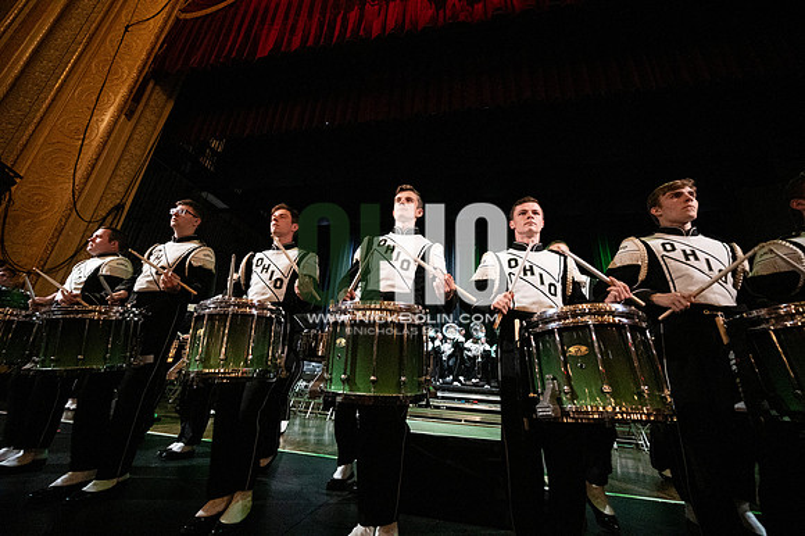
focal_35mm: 14
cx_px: 402
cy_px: 268
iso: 32000
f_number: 4
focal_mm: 14
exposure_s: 1/400
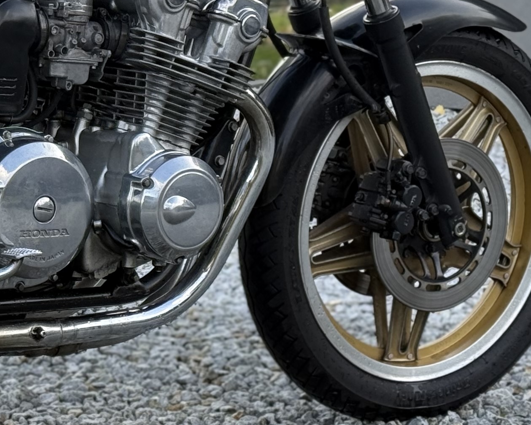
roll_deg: -3.3
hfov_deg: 12.6
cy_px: 148
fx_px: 2358
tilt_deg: -5.6
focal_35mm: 150
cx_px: -81
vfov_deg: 10.3
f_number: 1.78
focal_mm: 6.76
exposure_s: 1/794
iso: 100
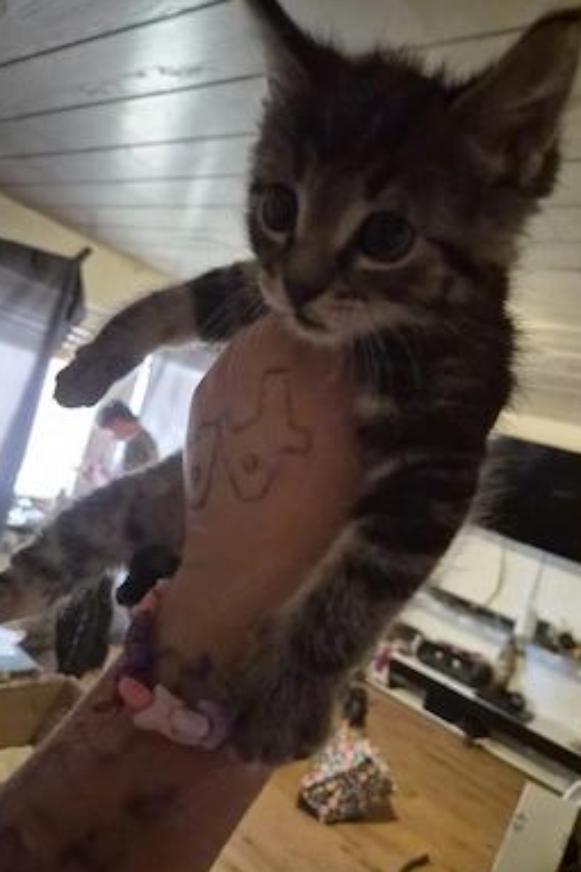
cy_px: 444
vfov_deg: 71.5
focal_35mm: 25
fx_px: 606
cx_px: 276
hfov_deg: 51.2
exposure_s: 1/100
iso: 2500
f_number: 1.8
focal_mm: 5.4
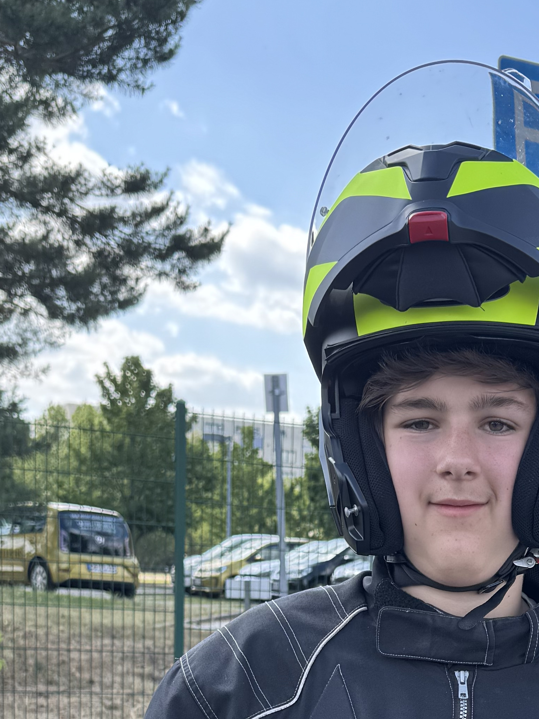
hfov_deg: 21.6
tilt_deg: -9.0
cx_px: 435
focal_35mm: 67
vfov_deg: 26.3
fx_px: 1391
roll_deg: -2.8
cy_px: 824
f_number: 1.78
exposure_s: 1/782
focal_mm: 6.76
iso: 80
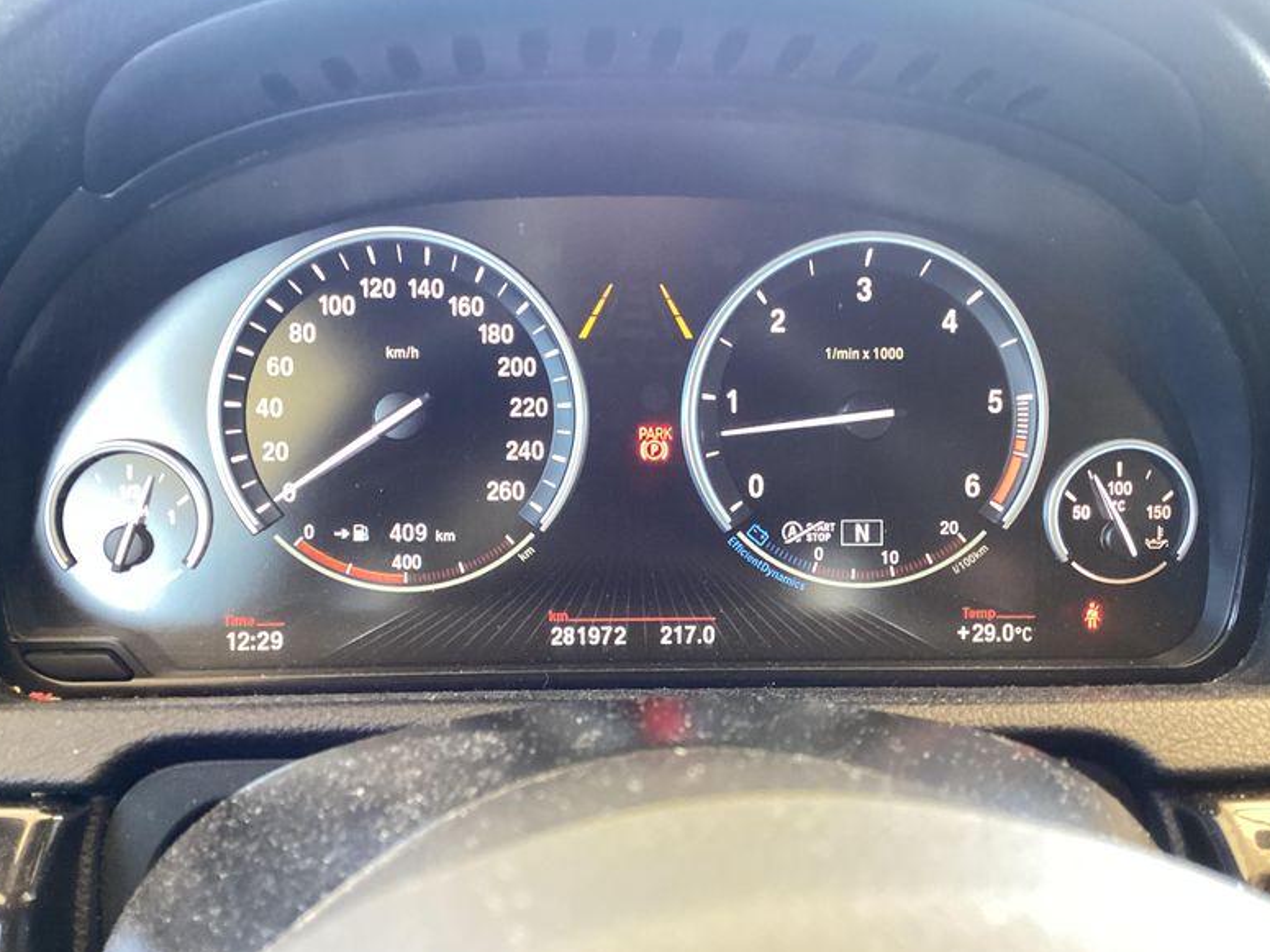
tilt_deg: -22.0
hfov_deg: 56.8
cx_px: 633
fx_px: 1174
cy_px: 470
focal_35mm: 32
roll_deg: -0.3
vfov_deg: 44.1
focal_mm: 3.3
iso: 200
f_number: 2.4
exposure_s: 1/60
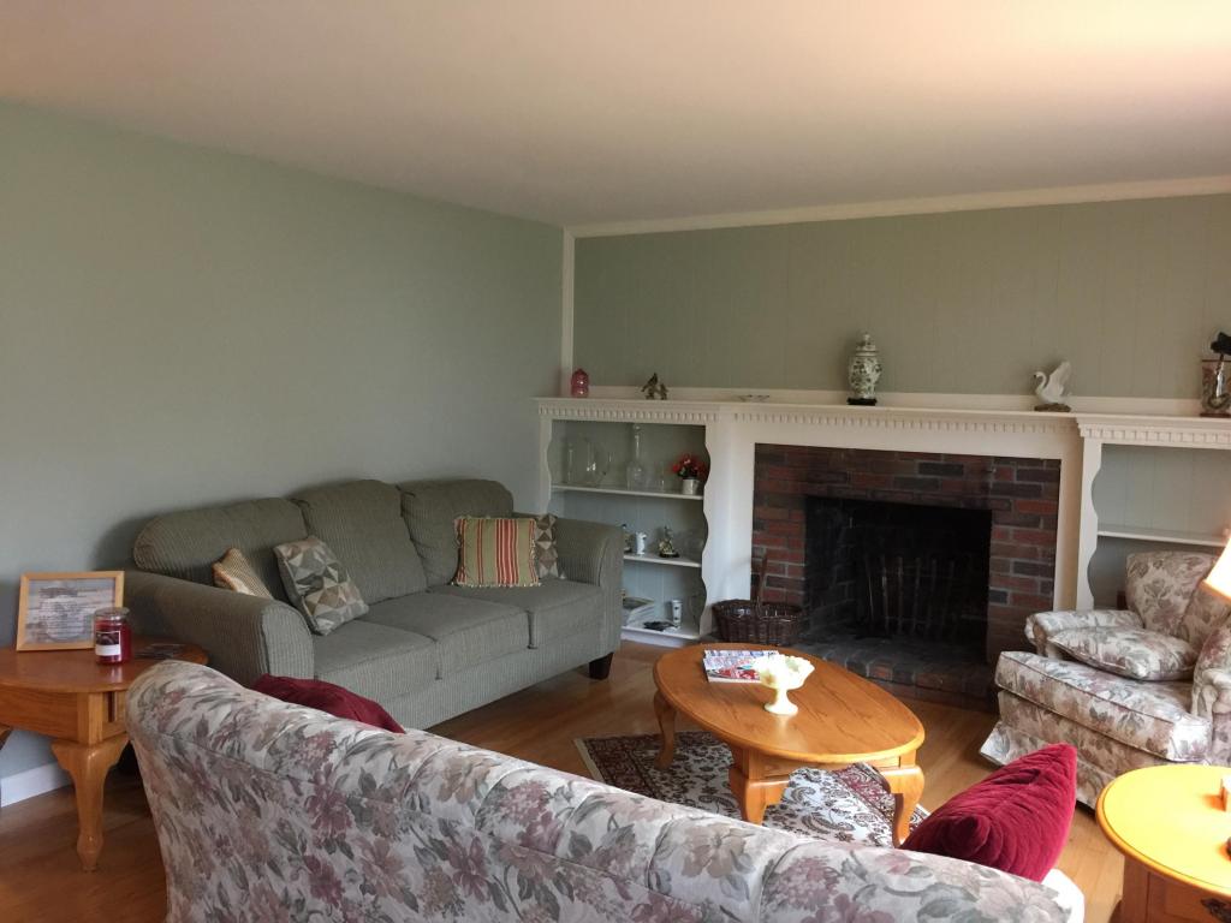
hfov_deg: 61.7
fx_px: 1031
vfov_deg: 48.2
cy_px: 462
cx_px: 616
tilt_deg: -4.6
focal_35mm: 29
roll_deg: -0.3
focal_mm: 4.15
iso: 125
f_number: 2.2
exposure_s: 1/10
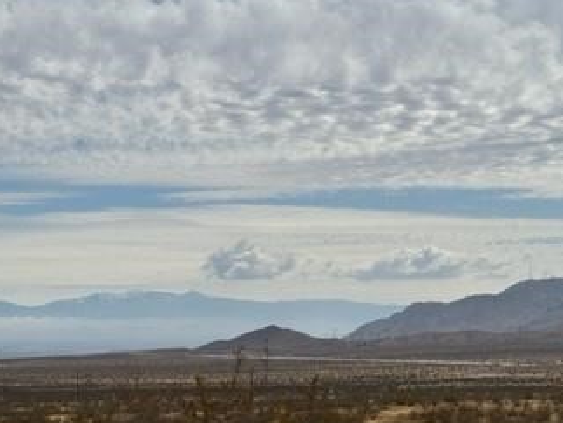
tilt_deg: -2.2
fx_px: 1547
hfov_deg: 20.1
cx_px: 547
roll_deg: +0.5
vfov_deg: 15.5
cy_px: 359
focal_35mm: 95
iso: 64
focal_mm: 6.86
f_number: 1.78
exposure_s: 1/12048
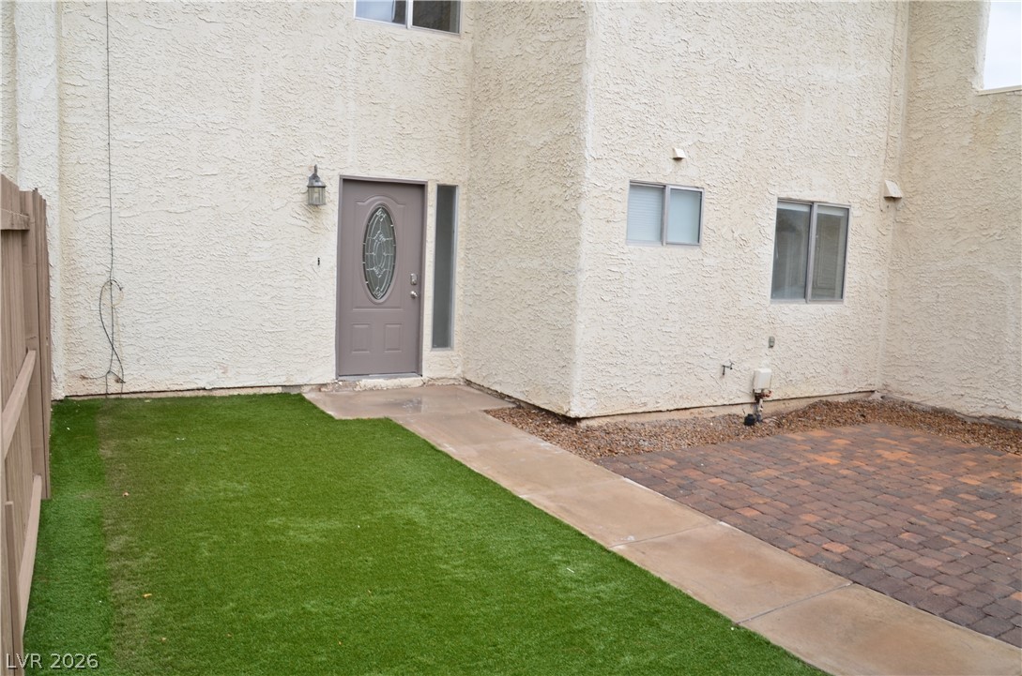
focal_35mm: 30
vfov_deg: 43.4
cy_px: 338
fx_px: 850
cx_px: 511
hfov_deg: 62.0
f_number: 11
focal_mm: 20
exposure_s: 1/125
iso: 160
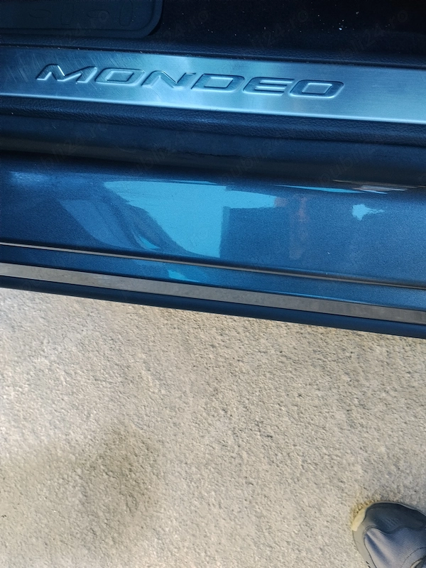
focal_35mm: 29
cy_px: 284
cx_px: 213
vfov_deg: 61.7
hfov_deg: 48.2
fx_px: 476
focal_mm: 4.22
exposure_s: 1/50
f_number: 1.8
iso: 125
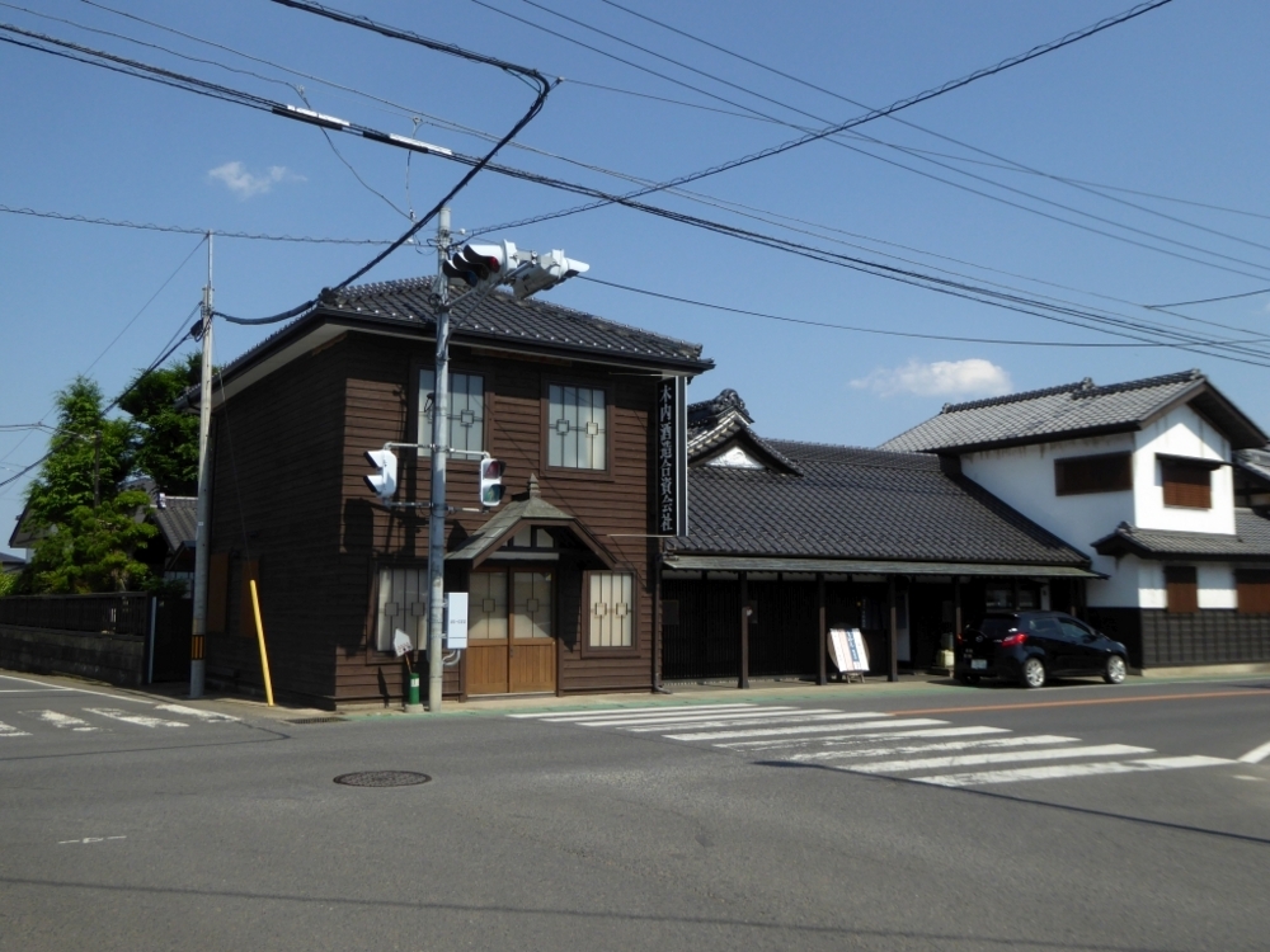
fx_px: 1174
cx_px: 635
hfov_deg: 56.8
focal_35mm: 32
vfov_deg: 44.2
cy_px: 476
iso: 100
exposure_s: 1/1300
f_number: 3.5
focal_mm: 5.4
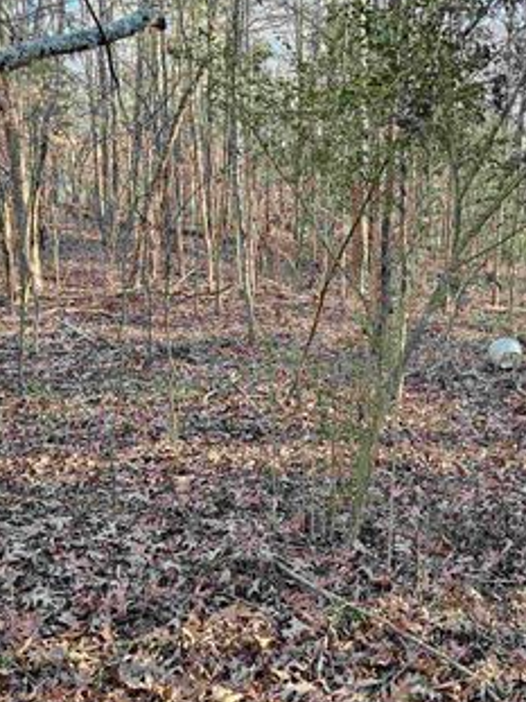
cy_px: 394
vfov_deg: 50.0
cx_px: 375
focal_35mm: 37
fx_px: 750
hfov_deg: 37.9
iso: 80
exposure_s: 1/120
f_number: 1.7
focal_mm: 6.3
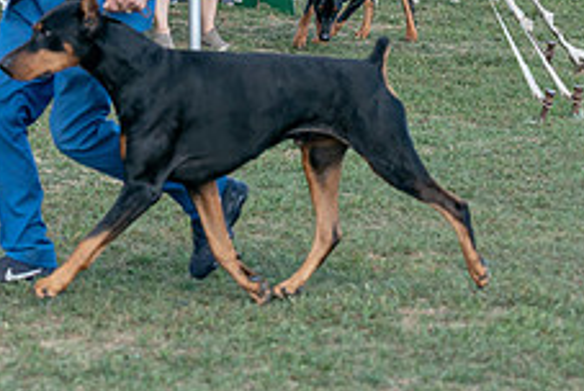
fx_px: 4272
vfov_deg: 5.2
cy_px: -94
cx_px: 193
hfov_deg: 7.8
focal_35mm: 263
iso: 800
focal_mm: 103
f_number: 4.5
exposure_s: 1/1600
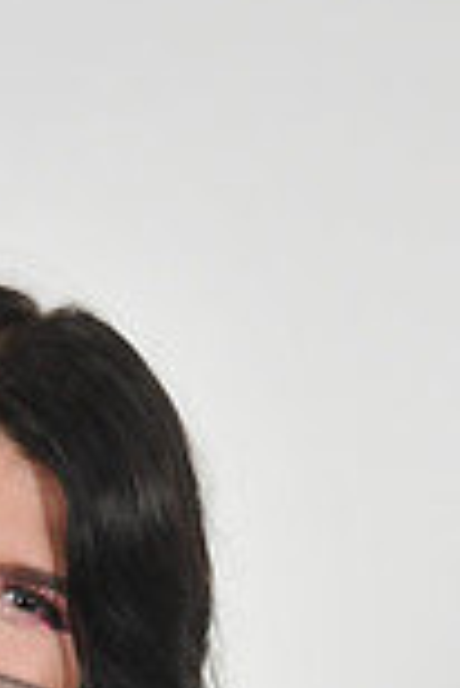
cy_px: 1229
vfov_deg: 7.1
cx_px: -176
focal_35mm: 282
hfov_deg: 4.9
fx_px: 5392
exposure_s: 1/80
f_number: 8
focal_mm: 50
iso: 1000
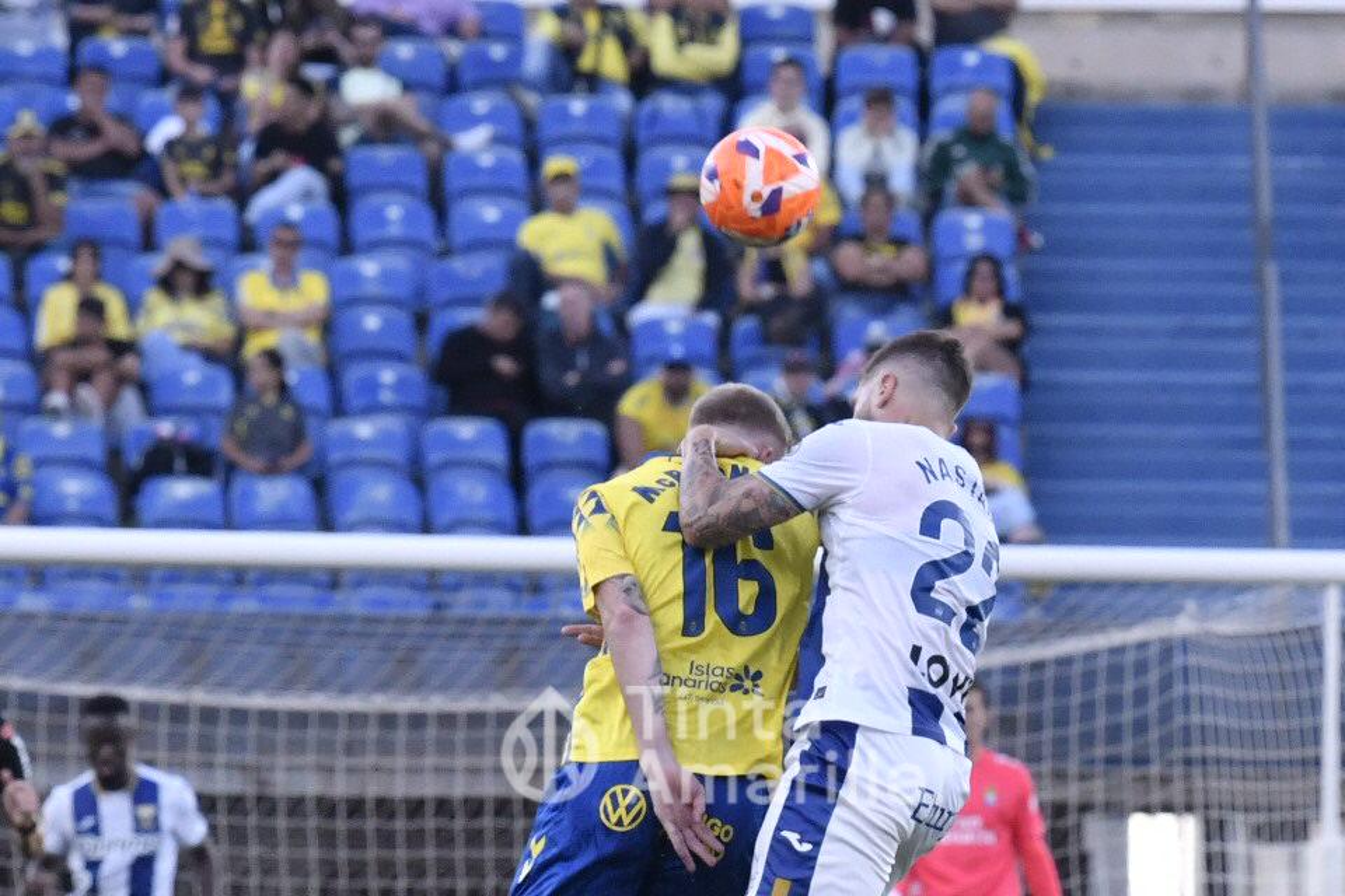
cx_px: 672
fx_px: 7472
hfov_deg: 10.3
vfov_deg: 6.9
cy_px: 448
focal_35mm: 200
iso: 1000
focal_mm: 200
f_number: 6.3
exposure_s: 1/1250
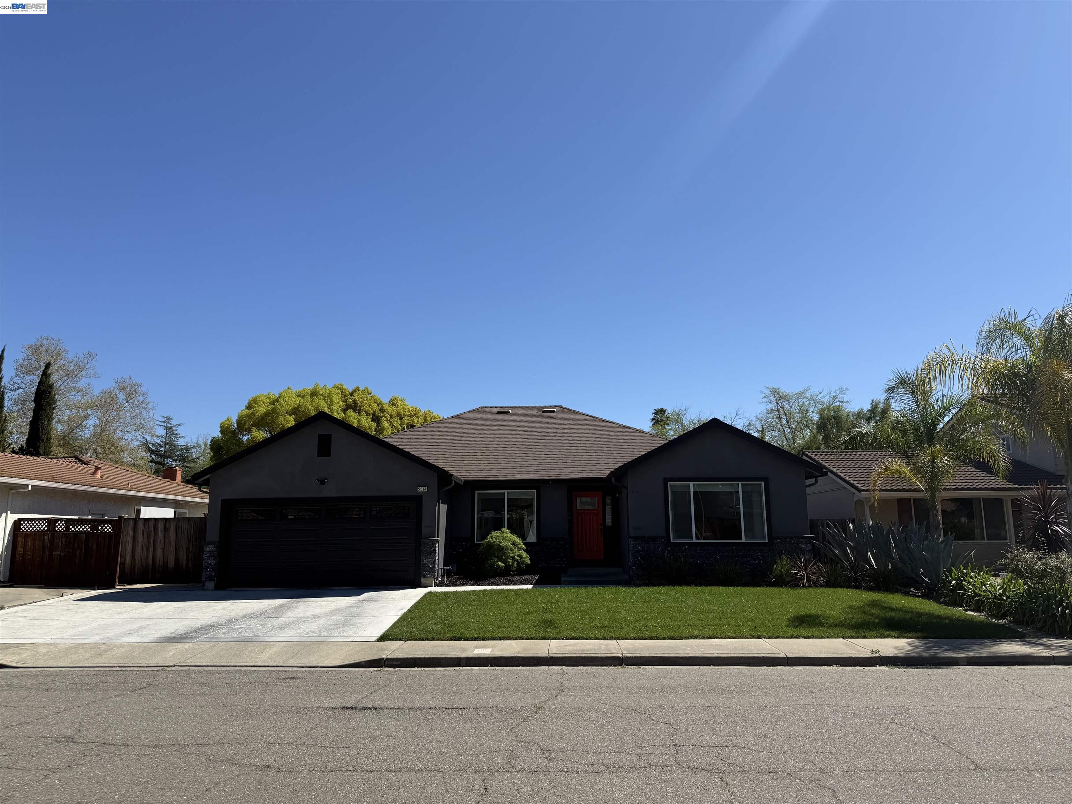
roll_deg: +0.2
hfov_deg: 71.6
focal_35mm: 24
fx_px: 743
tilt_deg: +9.4
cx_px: 536
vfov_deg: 56.8
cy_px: 402
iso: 80
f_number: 1.78
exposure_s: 1/4975
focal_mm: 6.76
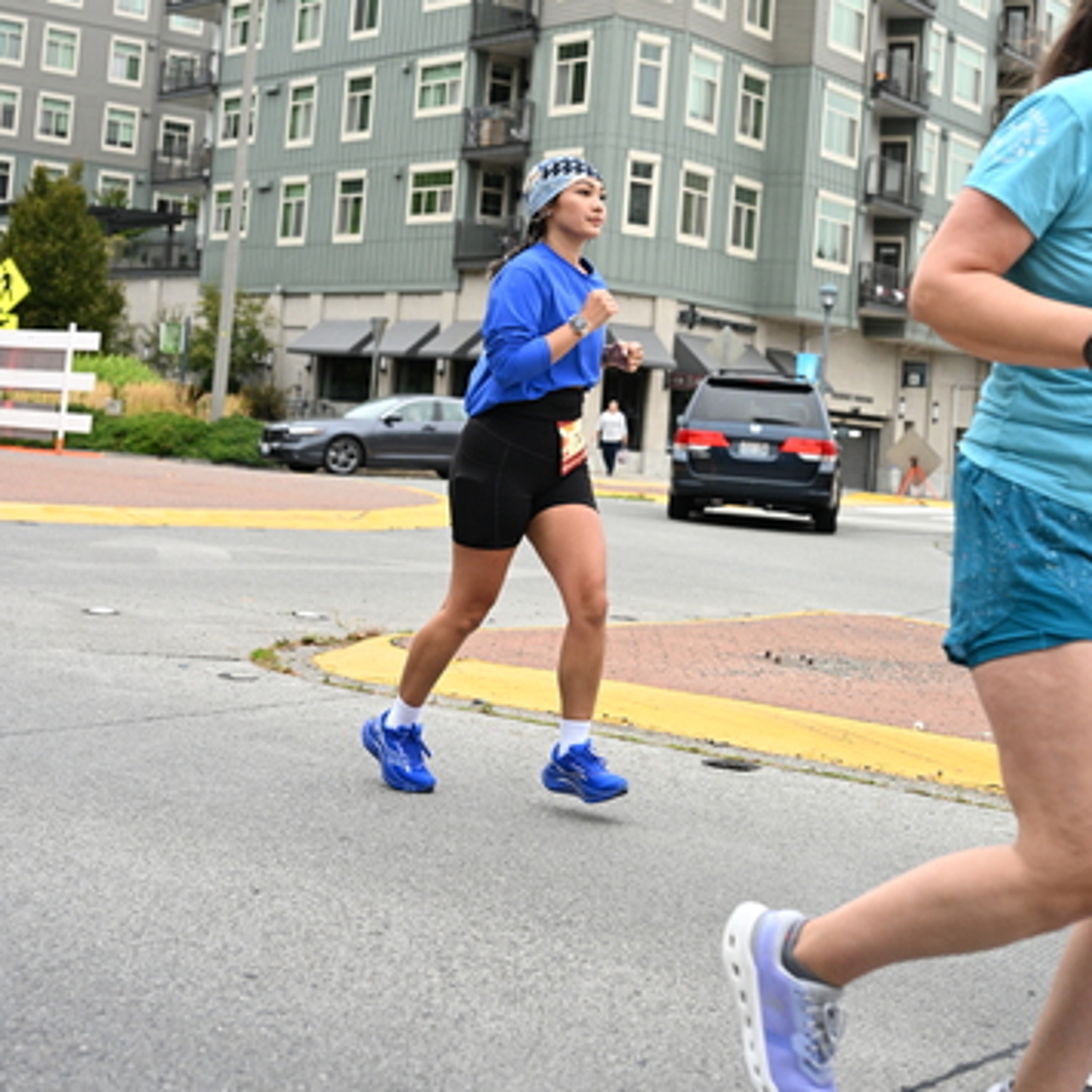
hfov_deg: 29.6
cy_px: 274
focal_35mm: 58
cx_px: 537
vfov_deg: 29.1
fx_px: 2070
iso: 1600
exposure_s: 1/800
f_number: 4
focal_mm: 44
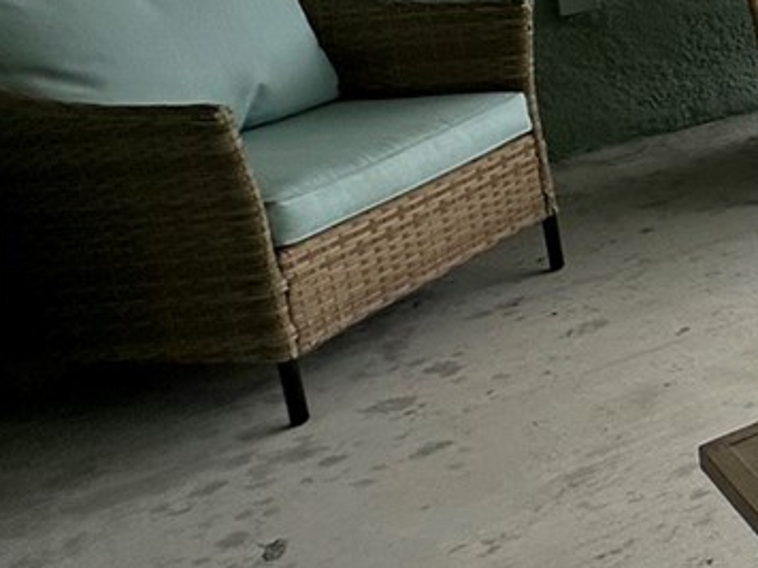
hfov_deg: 17.5
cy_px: -157
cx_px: 1629
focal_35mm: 63
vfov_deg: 21.2
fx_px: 1380
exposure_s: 1/1916
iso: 40
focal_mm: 2.22
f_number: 2.2
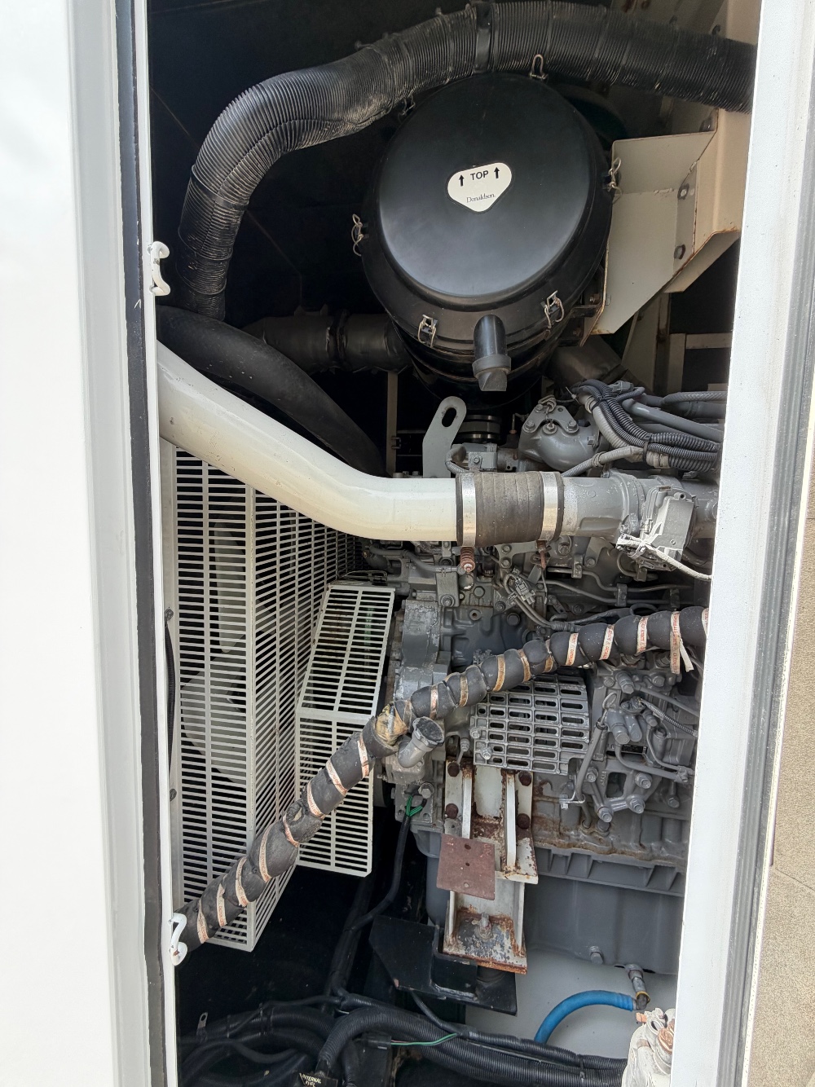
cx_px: 408
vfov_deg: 102.1
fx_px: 440
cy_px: 544
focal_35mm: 14
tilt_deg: -3.1
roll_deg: -0.6
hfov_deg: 85.7
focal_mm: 2.22
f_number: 2.2
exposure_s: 1/229
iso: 50
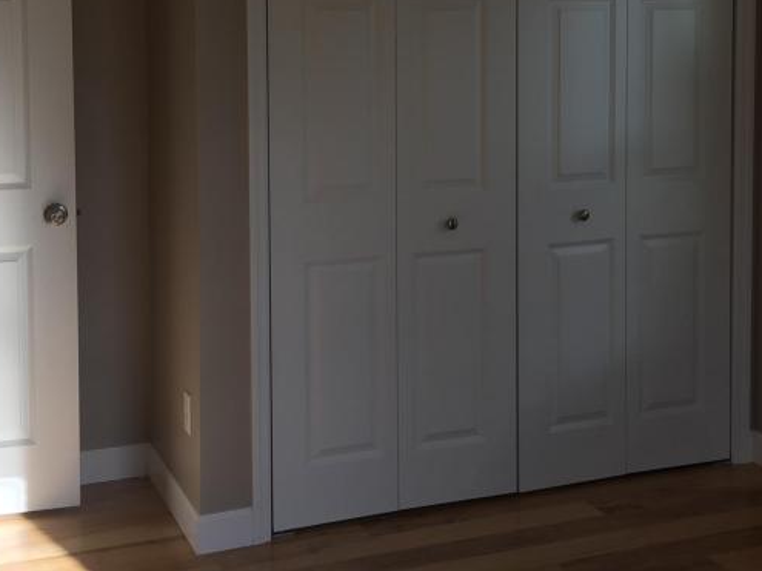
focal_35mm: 60
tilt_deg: -4.9
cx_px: 446
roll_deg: -0.4
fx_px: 1320
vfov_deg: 24.0
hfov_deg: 32.1
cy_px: 105
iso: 25
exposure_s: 1/217
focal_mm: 4.15
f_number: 2.2
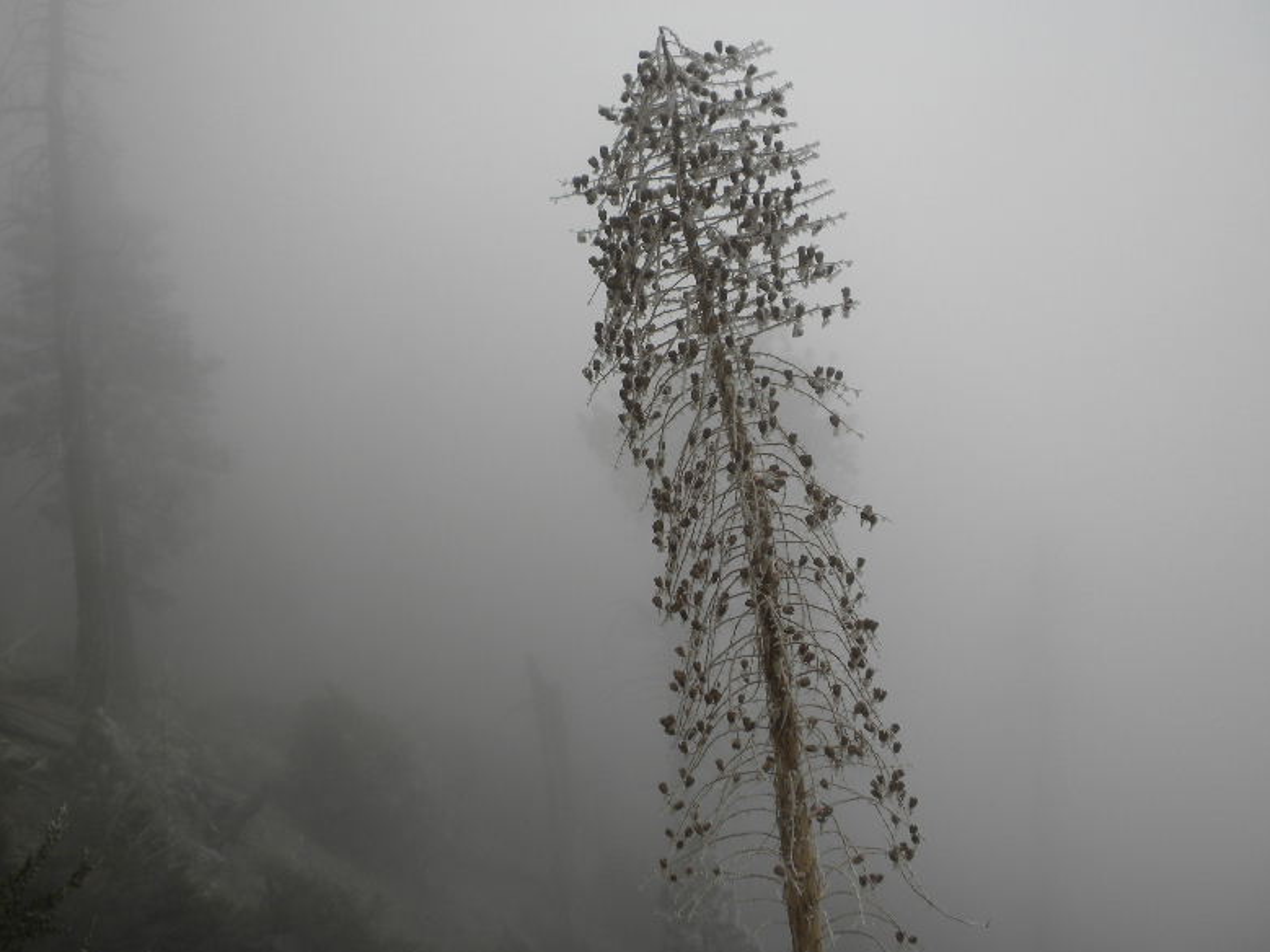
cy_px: 487
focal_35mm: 38
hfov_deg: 49.0
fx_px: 1394
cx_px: 650
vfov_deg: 37.7
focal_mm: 6.6
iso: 64
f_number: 3.5
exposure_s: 1/383
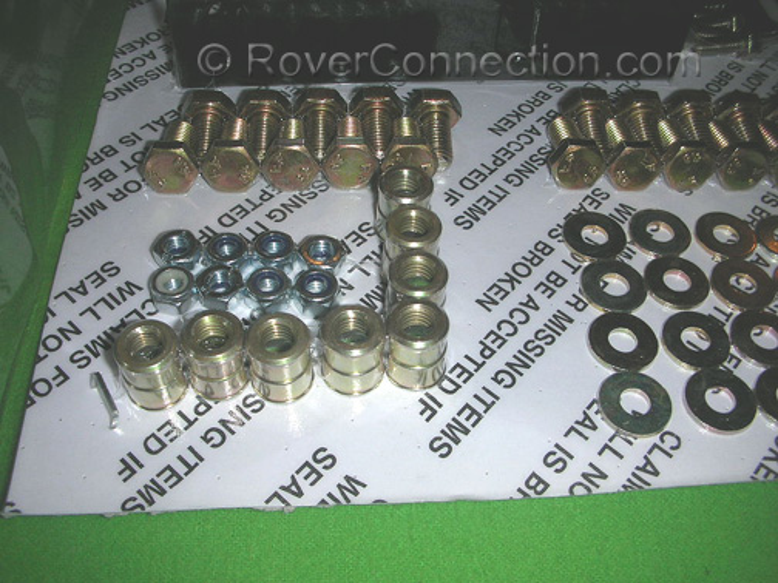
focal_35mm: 35
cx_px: 389
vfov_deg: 40.7
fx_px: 787
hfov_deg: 52.6
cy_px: 292
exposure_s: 1/60.1
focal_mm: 5.8
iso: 50
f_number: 8.5
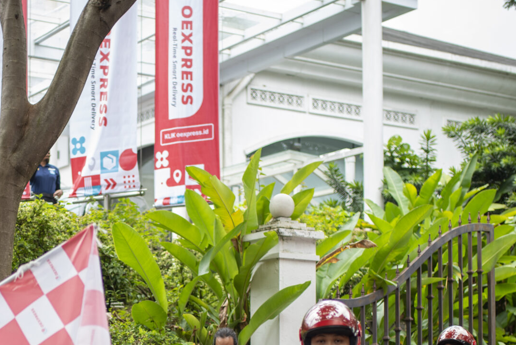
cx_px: 93
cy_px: 375
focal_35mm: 83
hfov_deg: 24.0
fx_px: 1190
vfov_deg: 16.0
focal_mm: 35
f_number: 1.4
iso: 100
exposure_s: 1/640
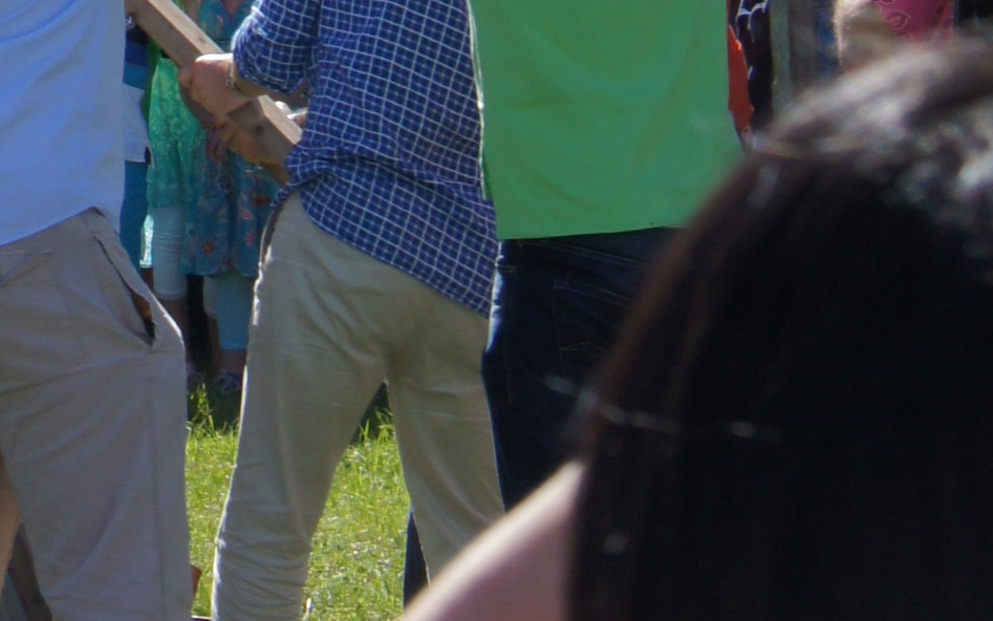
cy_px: -1604
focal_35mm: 244
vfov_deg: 5.0
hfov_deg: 8.4
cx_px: -583
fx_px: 6616
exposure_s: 1/400
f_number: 8
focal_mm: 33
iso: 200
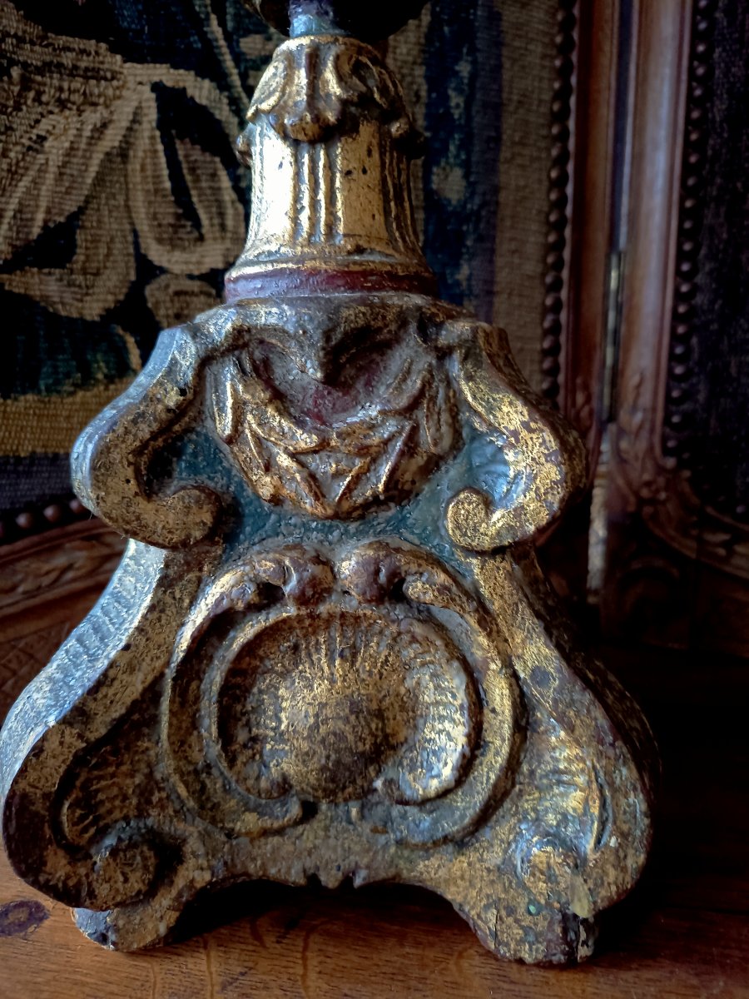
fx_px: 692
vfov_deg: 71.6
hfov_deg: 56.8
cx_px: 374
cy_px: 500
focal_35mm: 24
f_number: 1.7
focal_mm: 5.24
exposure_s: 1/16.7
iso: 3503
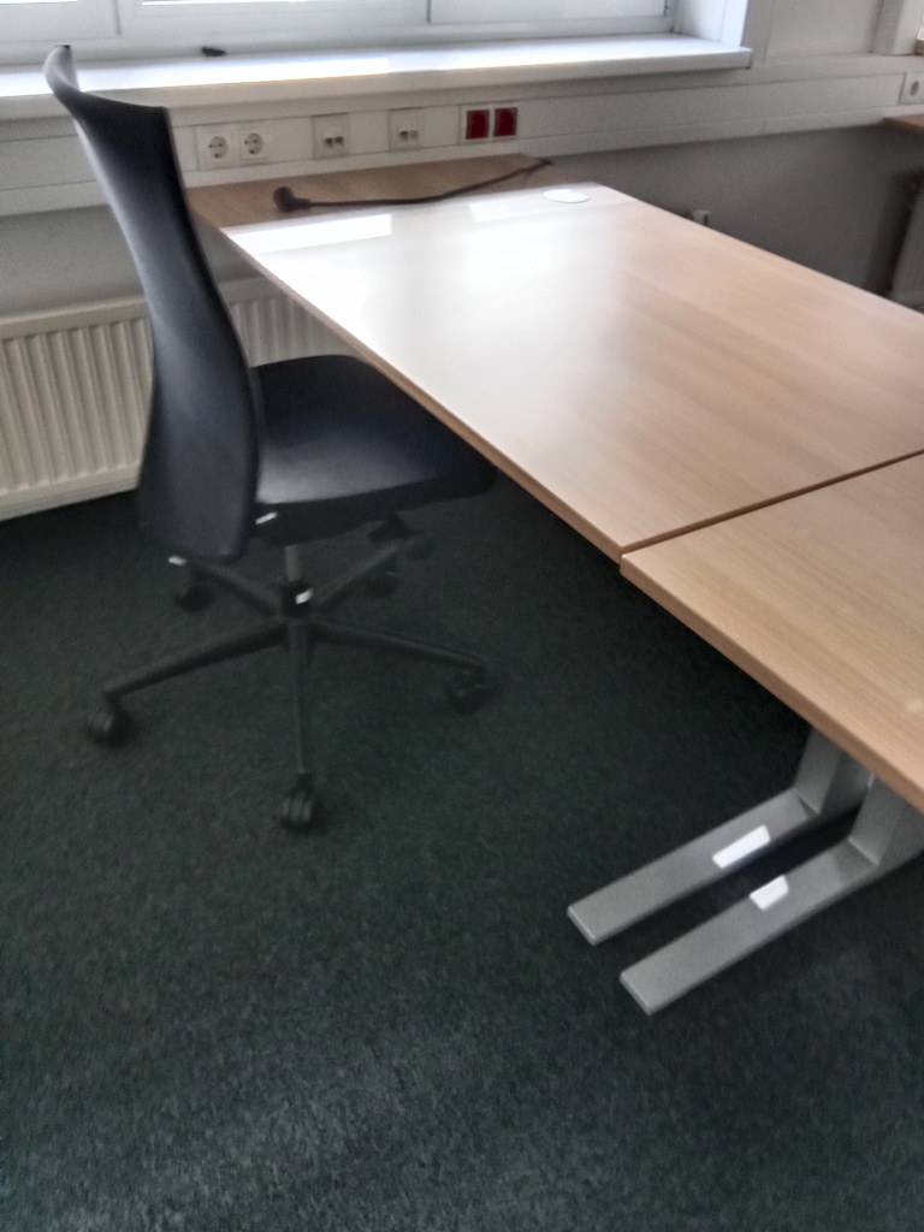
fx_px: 961
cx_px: 462
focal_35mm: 27
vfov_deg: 65.3
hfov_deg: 51.4
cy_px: 616
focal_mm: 3.65
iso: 568
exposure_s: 1/20
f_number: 2.2
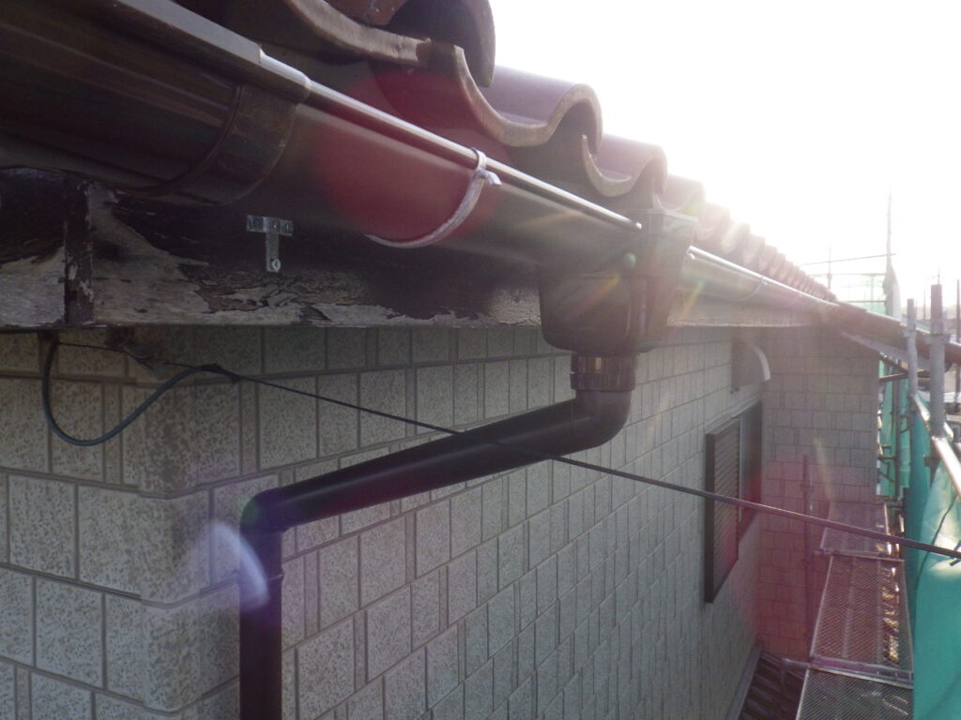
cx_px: 480
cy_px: 360
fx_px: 777
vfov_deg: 49.7
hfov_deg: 63.4
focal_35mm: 28
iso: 250
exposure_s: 1/400
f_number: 4.2
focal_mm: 5
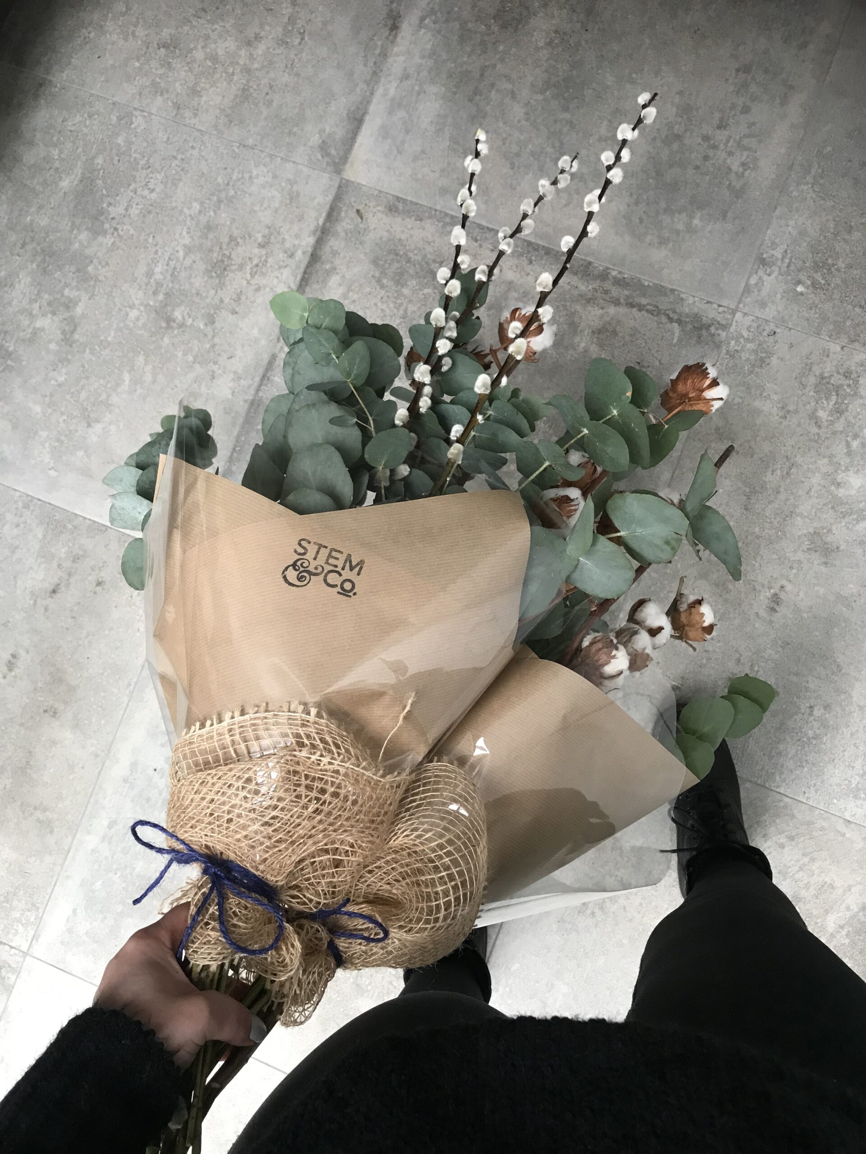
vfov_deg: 63.4
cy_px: 577
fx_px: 934
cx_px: 433
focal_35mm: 28
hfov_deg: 49.7
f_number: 1.8
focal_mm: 3.99
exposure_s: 1/25
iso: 40
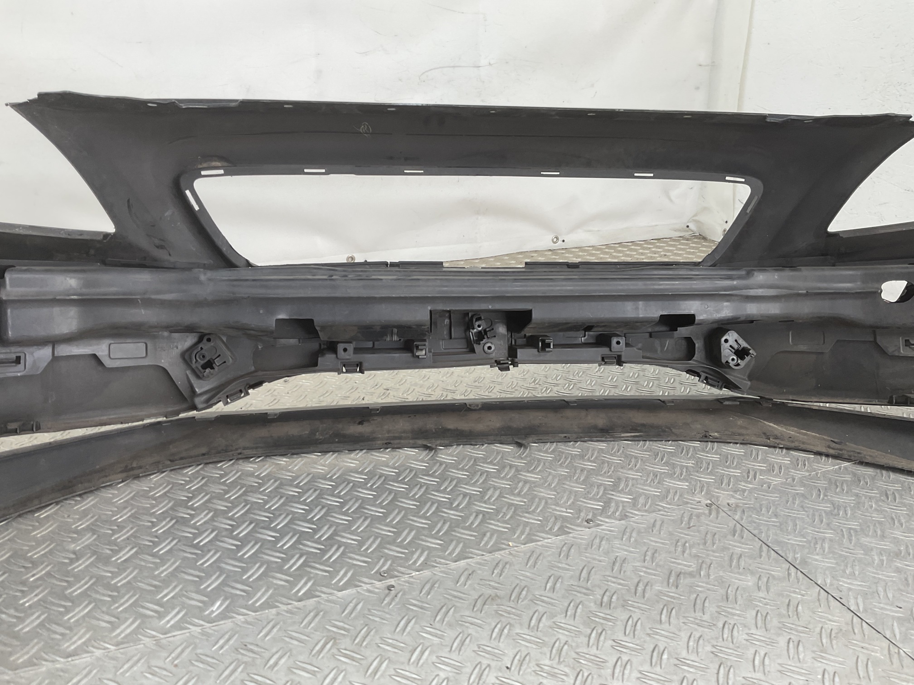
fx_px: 766
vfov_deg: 48.2
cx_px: 457
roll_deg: +0.0
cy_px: 342
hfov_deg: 61.7
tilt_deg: -21.5
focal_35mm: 29
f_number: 1.8
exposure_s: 1/100
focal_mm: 3
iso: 20
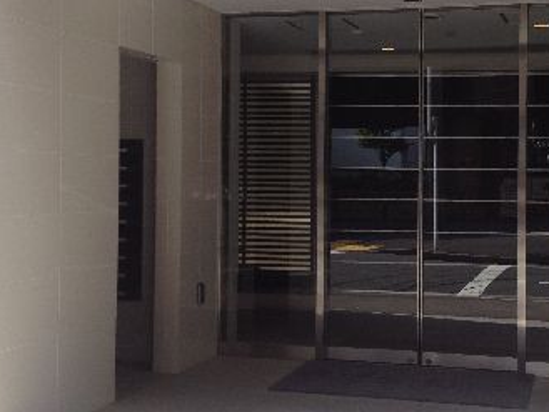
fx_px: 1079
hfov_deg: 28.5
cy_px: 173
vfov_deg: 21.6
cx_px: 332
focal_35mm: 68
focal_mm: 4.28
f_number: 2.4
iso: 50
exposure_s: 1/431
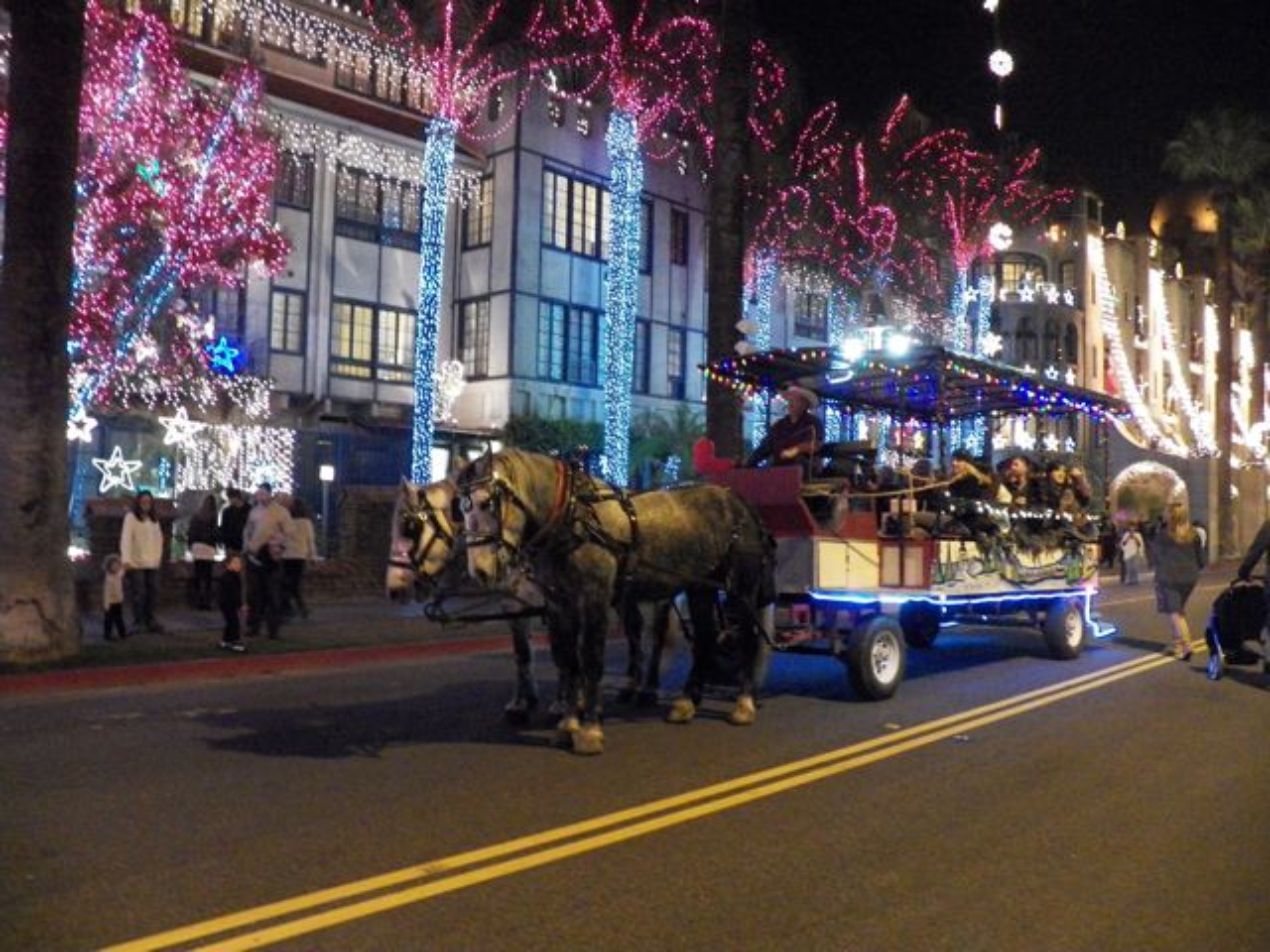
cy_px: 476
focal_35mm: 28
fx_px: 1027
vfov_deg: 49.7
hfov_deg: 63.4
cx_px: 635
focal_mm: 4.9
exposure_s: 1/20
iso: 1600
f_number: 2.8
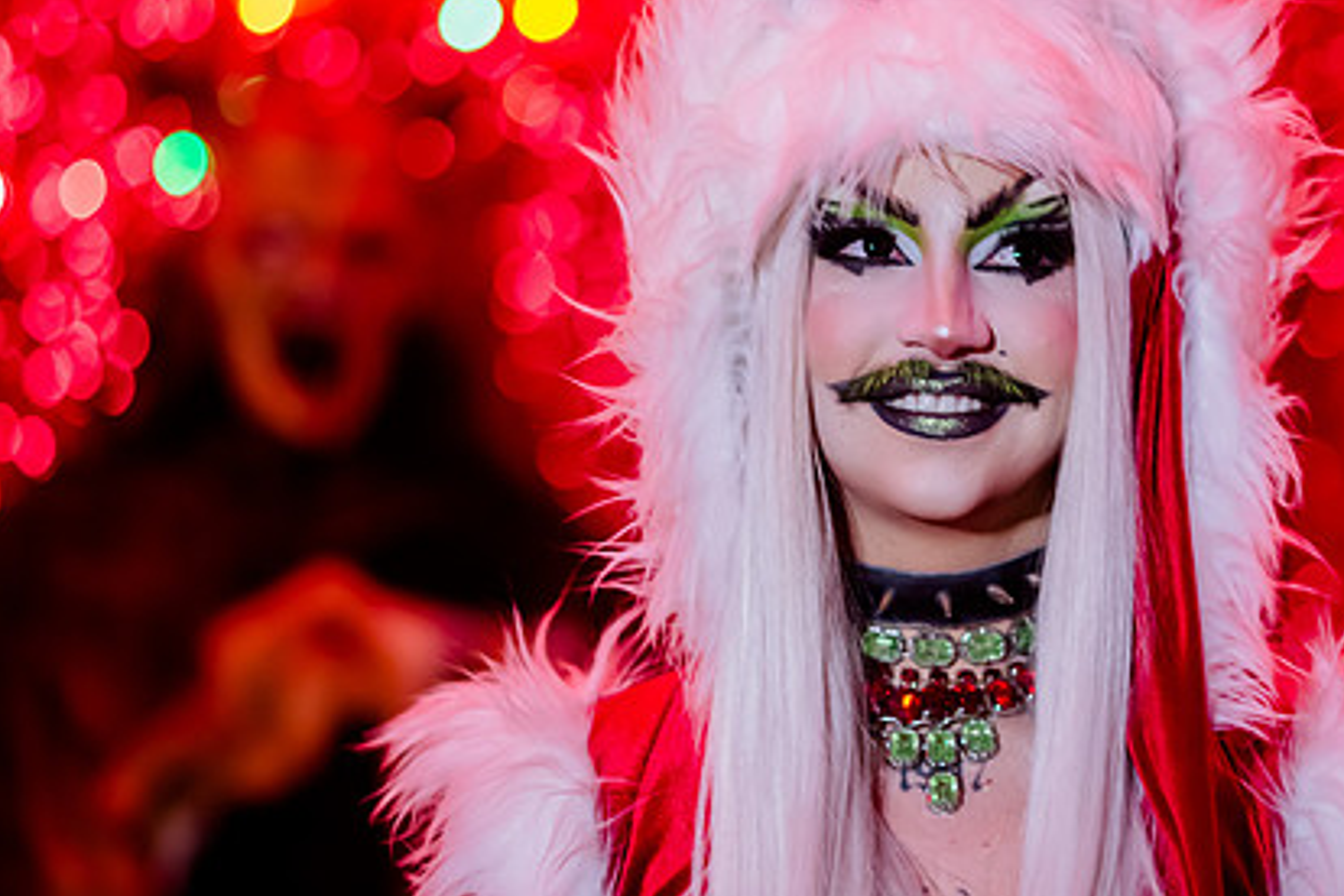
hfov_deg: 13.4
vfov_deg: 9.0
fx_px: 5712
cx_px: 810
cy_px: 383
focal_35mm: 153
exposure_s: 1/80
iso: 2500
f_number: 2
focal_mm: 105
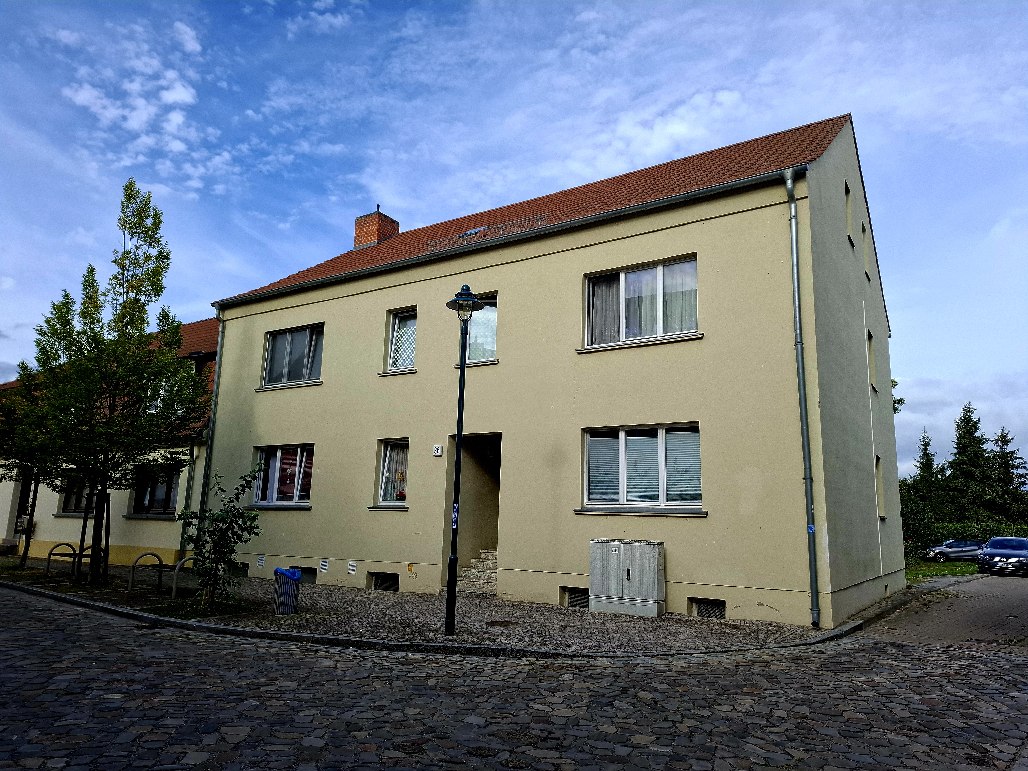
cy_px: 386
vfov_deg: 58.9
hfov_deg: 73.9
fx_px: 683
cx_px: 514
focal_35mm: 23
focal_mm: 5.54
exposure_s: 1/2000
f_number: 1.8
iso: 50
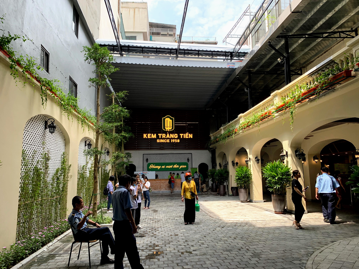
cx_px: 180
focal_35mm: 26
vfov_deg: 53.1
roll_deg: +1.3
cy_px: 134
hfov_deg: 67.3
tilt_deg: +8.7
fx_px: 270
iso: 25
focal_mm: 4.25
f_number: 1.8
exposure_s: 1/481
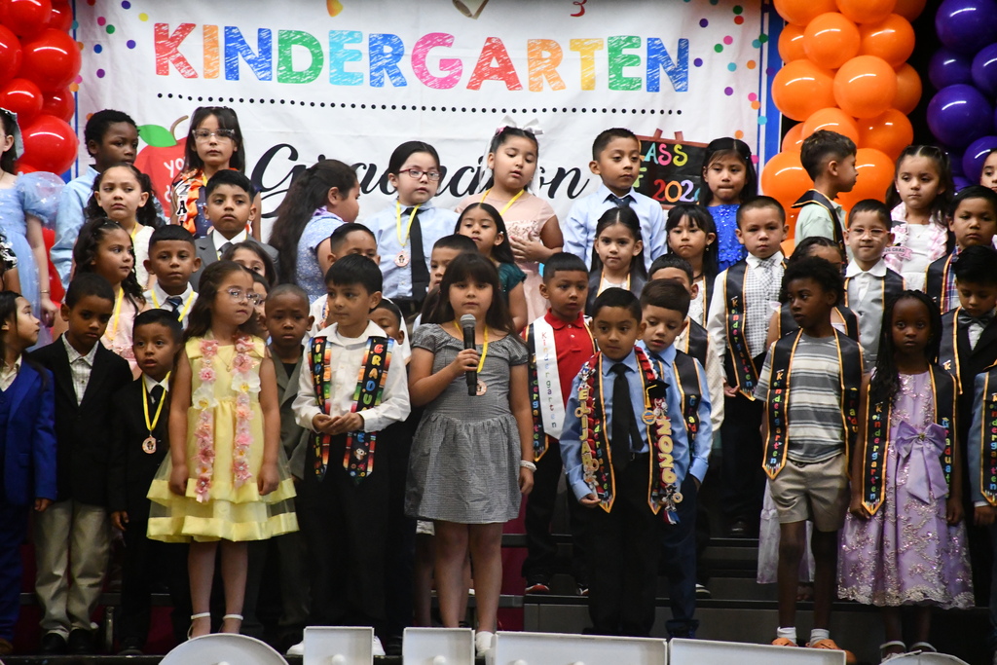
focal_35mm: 210
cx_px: 498
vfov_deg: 6.5
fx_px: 5816
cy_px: 332
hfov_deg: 9.8
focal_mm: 140
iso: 8000
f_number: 5.6
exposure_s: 1/250
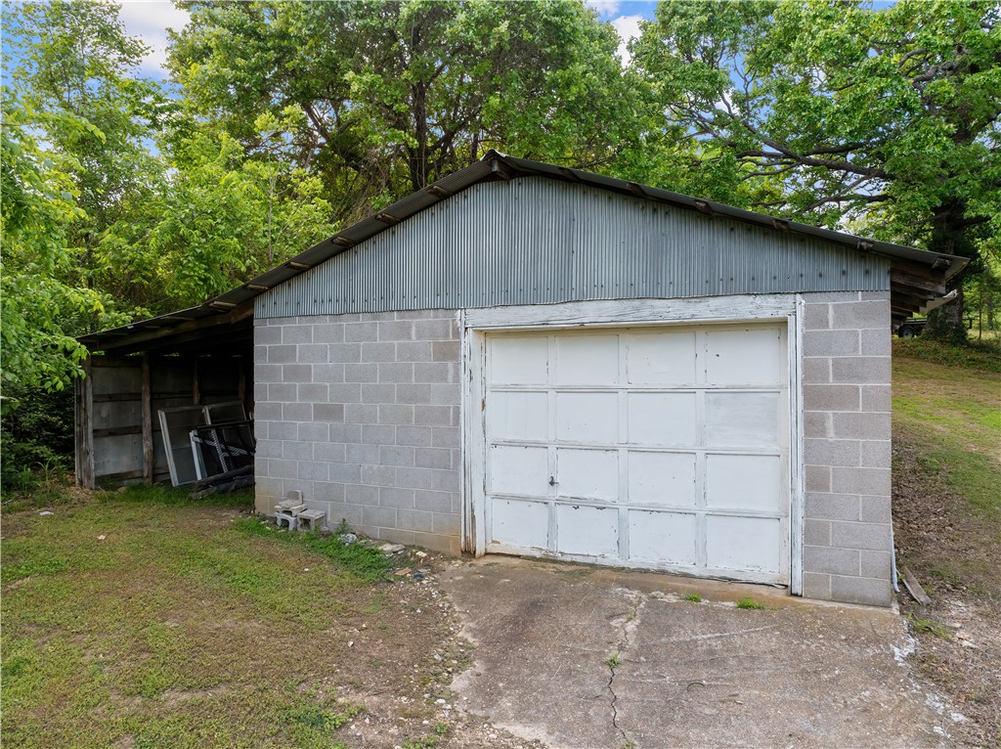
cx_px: 500
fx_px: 693
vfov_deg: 56.7
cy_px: 374
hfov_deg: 71.6
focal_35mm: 24
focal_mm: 12.29
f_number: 2.8
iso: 390
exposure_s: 1/400
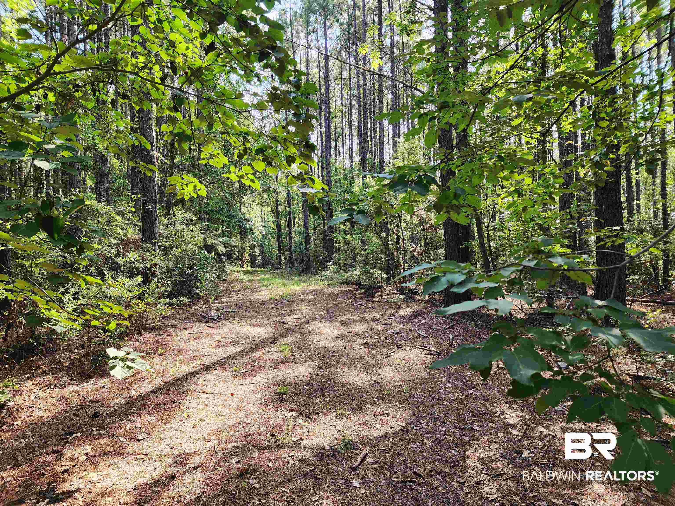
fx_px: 448
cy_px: 253
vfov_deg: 58.9
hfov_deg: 73.9
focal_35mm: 23
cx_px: 338
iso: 64
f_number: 1.8
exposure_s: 1/180
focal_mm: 6.4
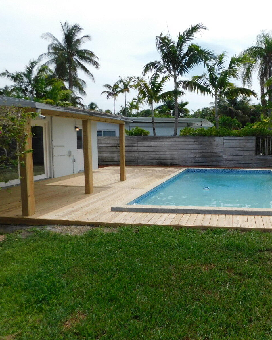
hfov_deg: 46.3
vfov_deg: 58.8
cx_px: 212
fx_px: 302
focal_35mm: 30
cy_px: 170
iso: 125
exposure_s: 1/500
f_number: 6
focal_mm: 4
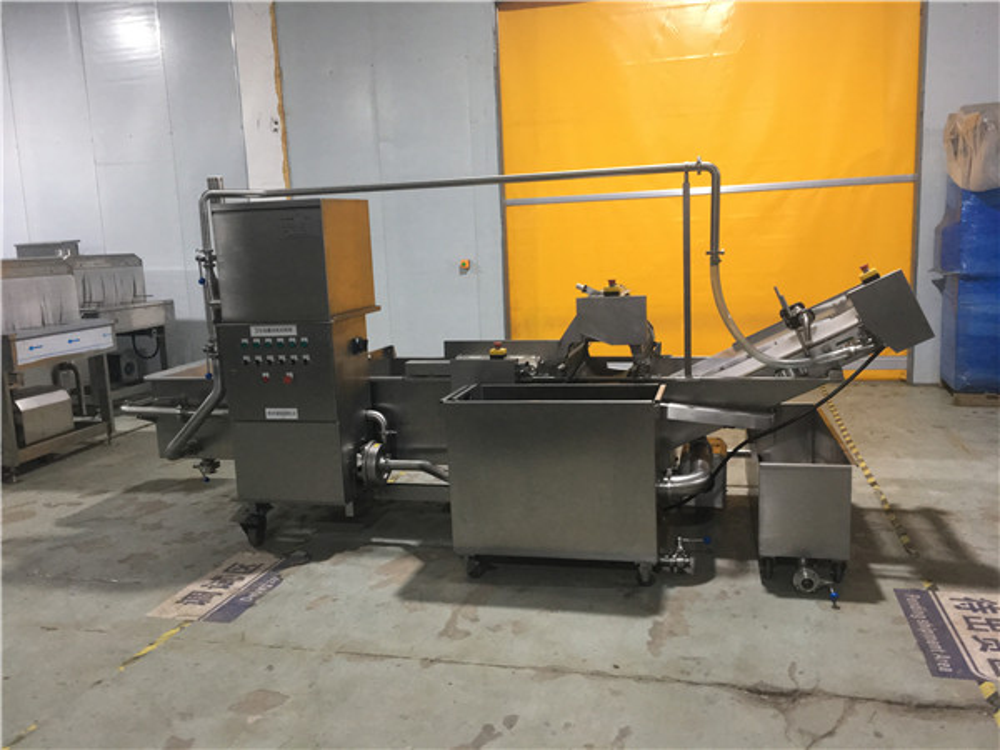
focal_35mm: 29
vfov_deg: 48.2
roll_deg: +1.8
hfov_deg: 61.7
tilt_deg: -8.3
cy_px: 375
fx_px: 838
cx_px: 500
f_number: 2.2
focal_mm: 4.15
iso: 200
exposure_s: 1/20
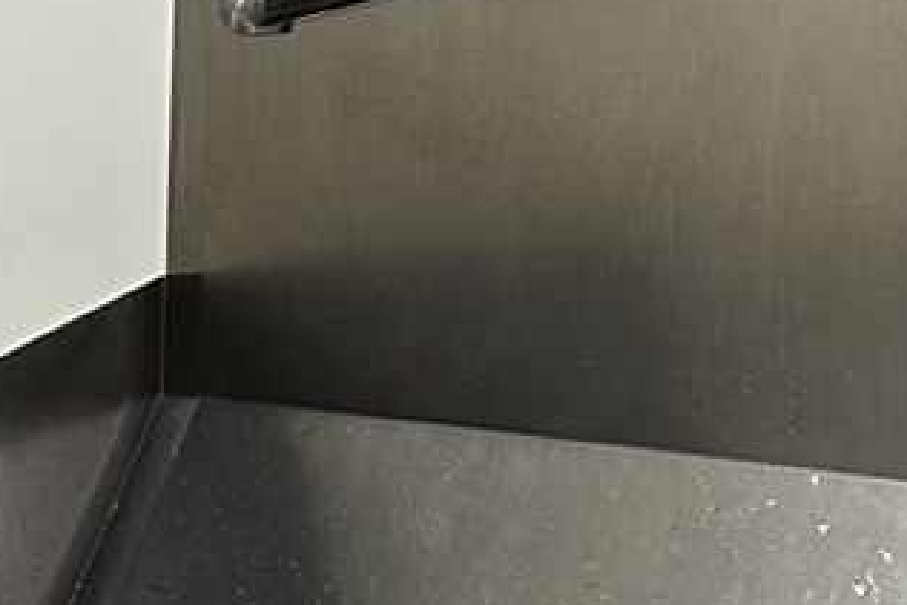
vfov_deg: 8.8
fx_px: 3579
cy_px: -837
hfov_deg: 11.4
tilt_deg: +0.8
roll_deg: -0.7
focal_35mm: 142
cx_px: 2334
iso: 125
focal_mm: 6.86
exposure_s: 1/50
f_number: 1.78
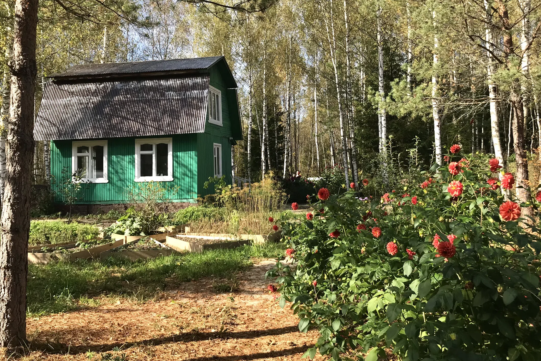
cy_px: 154
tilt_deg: +3.5
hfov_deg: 57.2
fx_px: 496
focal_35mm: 33
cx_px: 288
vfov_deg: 39.9
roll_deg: +1.6
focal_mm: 3.99
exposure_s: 1/798
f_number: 1.8
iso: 20
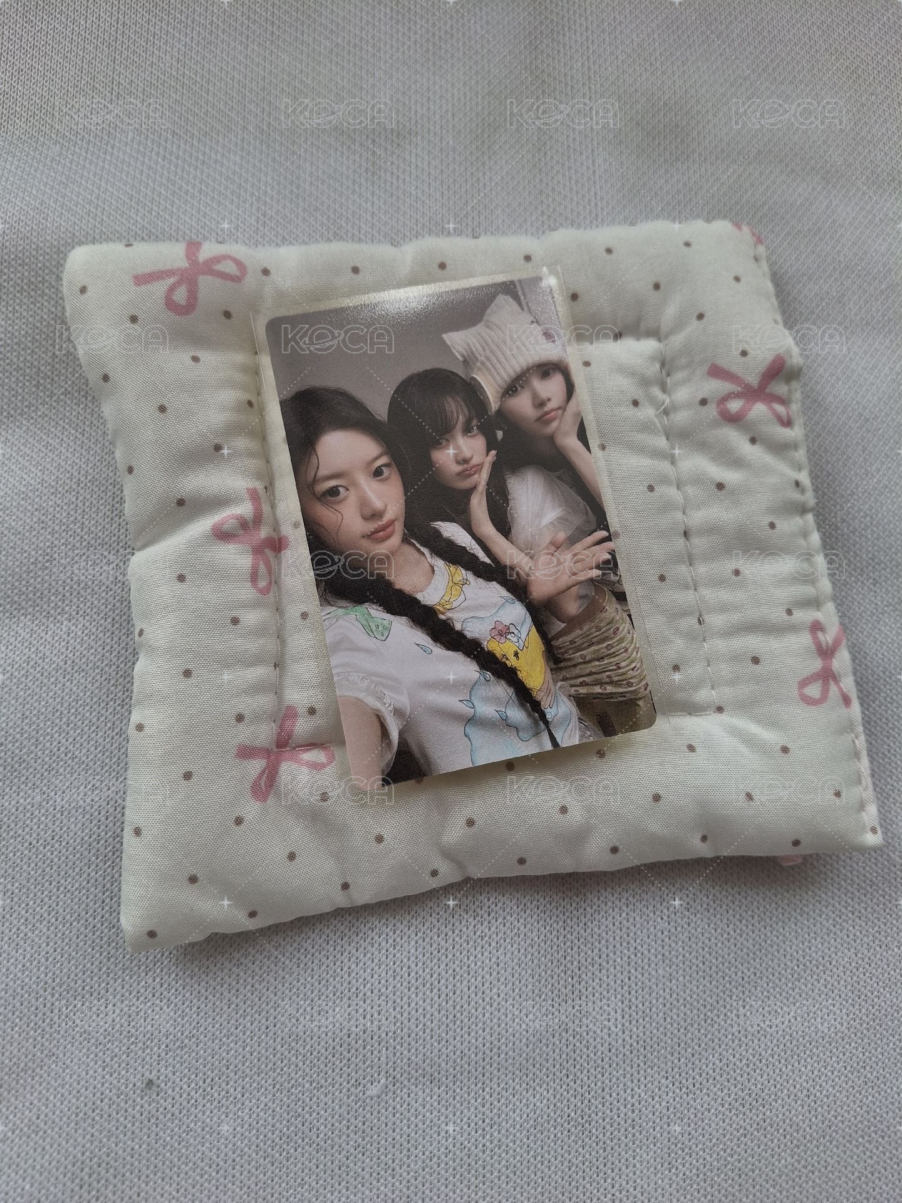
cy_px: 602
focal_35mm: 25
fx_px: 869
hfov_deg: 54.9
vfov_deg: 69.4
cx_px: 451
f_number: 1.8
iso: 40
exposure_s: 1/120
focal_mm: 4.69
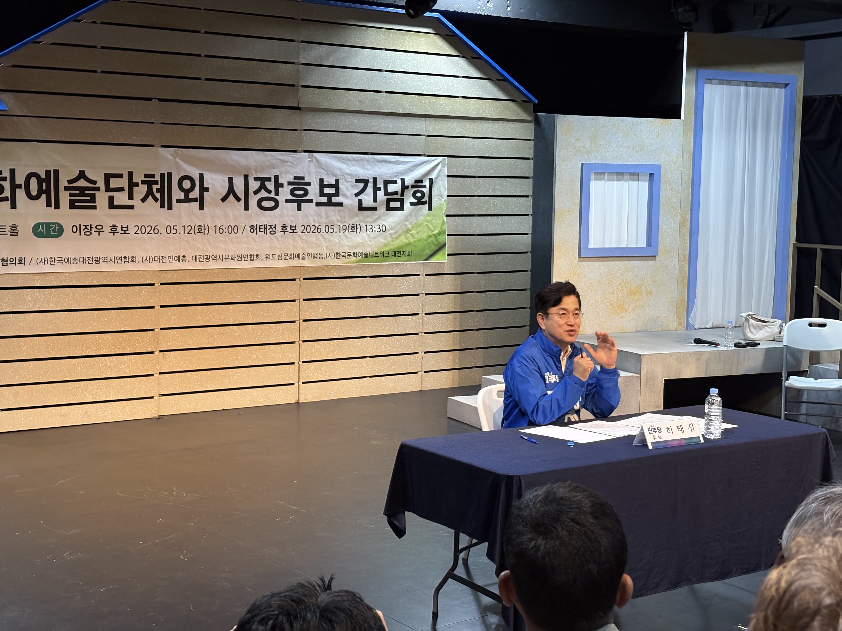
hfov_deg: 36.8
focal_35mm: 52
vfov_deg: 28.0
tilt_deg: -5.4
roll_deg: -0.6
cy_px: 316
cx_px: 421
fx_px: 1265
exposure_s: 1/30
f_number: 1.6
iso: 250
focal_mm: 5.96
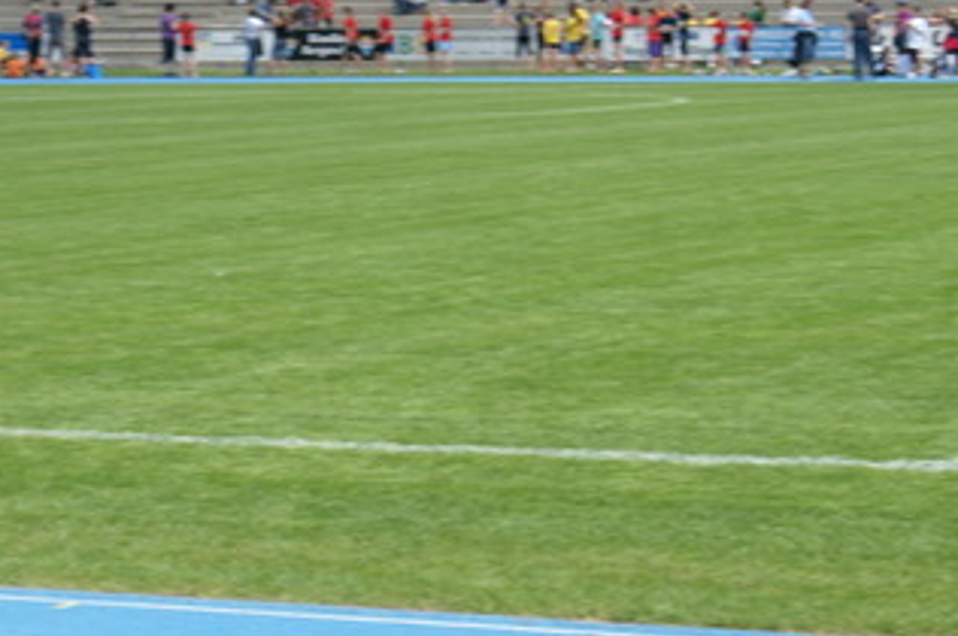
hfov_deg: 13.3
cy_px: 285
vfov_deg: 8.9
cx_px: 303
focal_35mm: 154
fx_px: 4094
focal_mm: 60
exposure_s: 1/320
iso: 100
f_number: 7.1
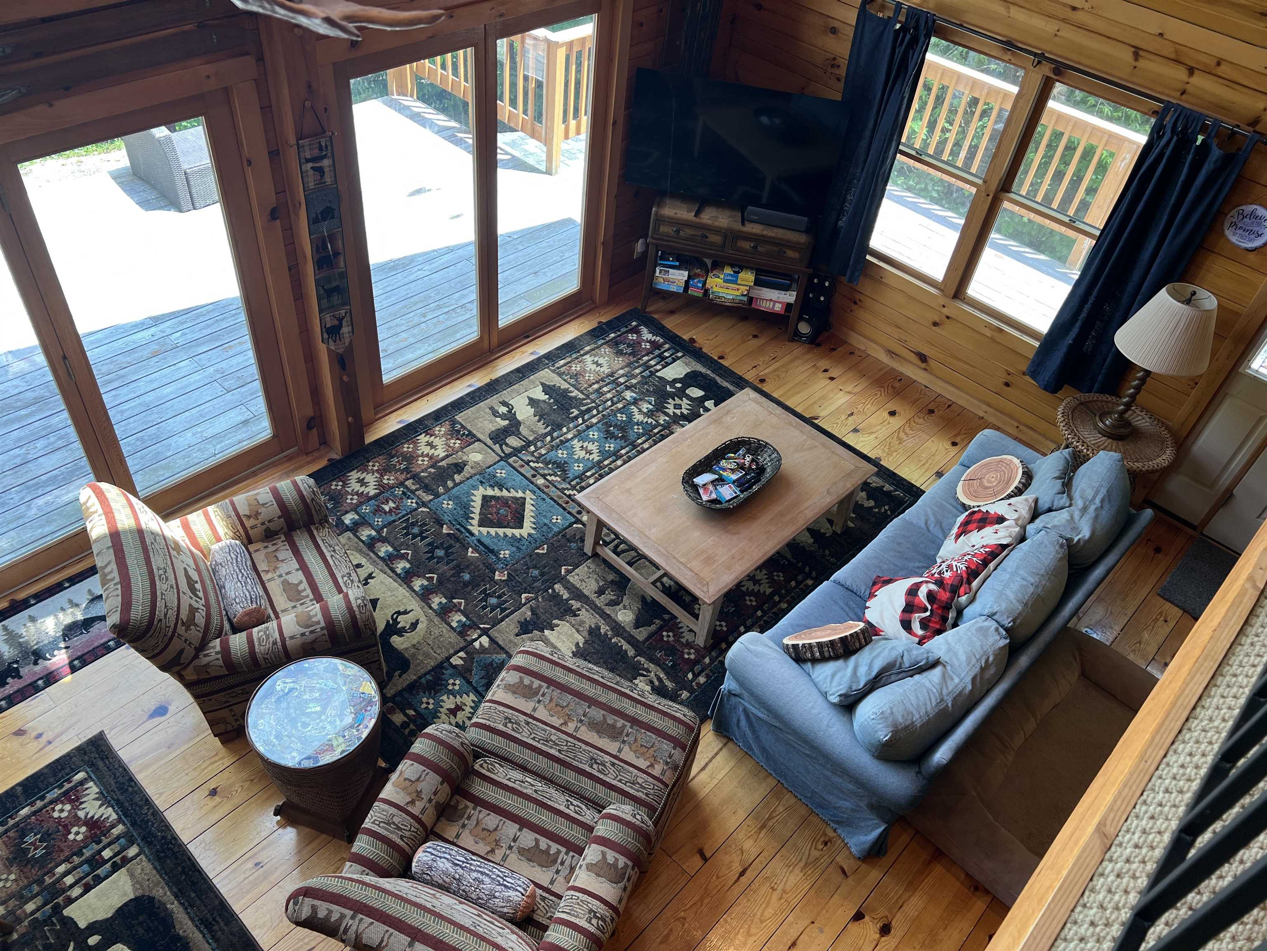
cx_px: 634
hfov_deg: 67.3
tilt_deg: -44.2
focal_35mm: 26
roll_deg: -6.6
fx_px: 952
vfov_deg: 53.1
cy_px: 476
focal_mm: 5.7
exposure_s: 1/121
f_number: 1.5
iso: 32
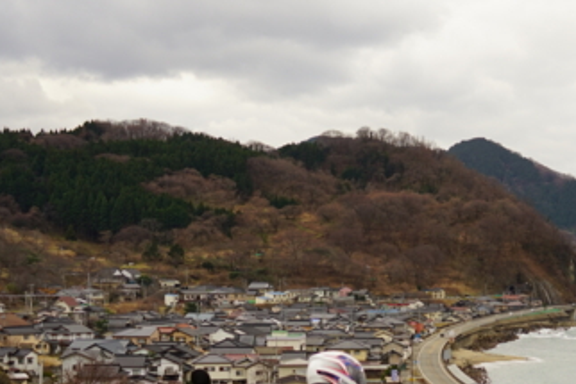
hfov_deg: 25.7
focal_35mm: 77
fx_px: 1232
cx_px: 478
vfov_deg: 17.2
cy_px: 409
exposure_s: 1/60
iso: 125
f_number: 4
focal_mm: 31
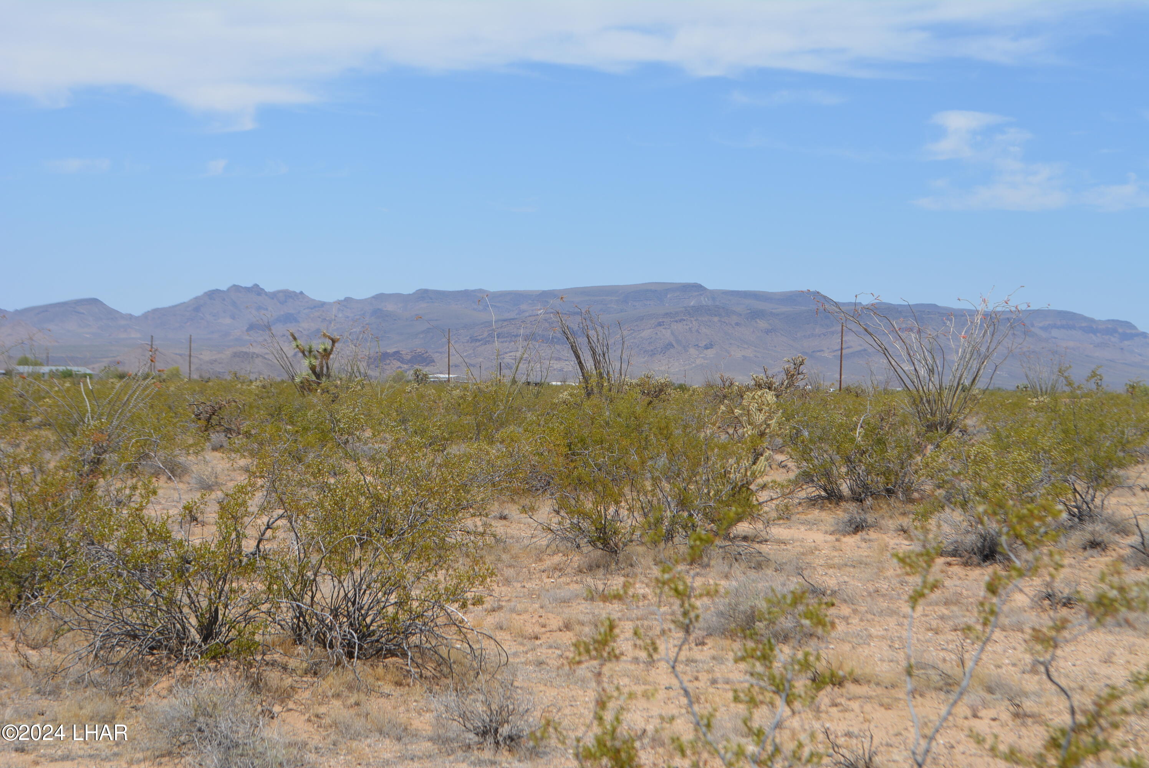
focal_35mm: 66
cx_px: 574
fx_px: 2108
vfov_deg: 20.6
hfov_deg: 30.5
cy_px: 384
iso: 100
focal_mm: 44
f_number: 9
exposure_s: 1/320
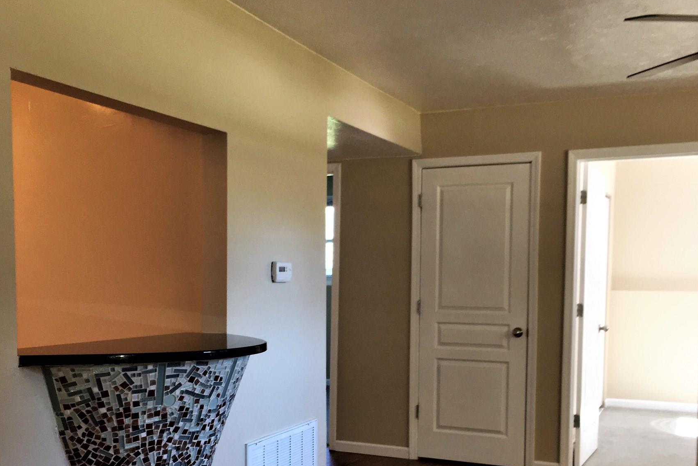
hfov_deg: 47.4
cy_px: 330
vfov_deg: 32.2
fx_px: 795
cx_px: 348
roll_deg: -0.4
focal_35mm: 41
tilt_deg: -3.4
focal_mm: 4.15
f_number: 2.2
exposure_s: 1/30
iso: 40
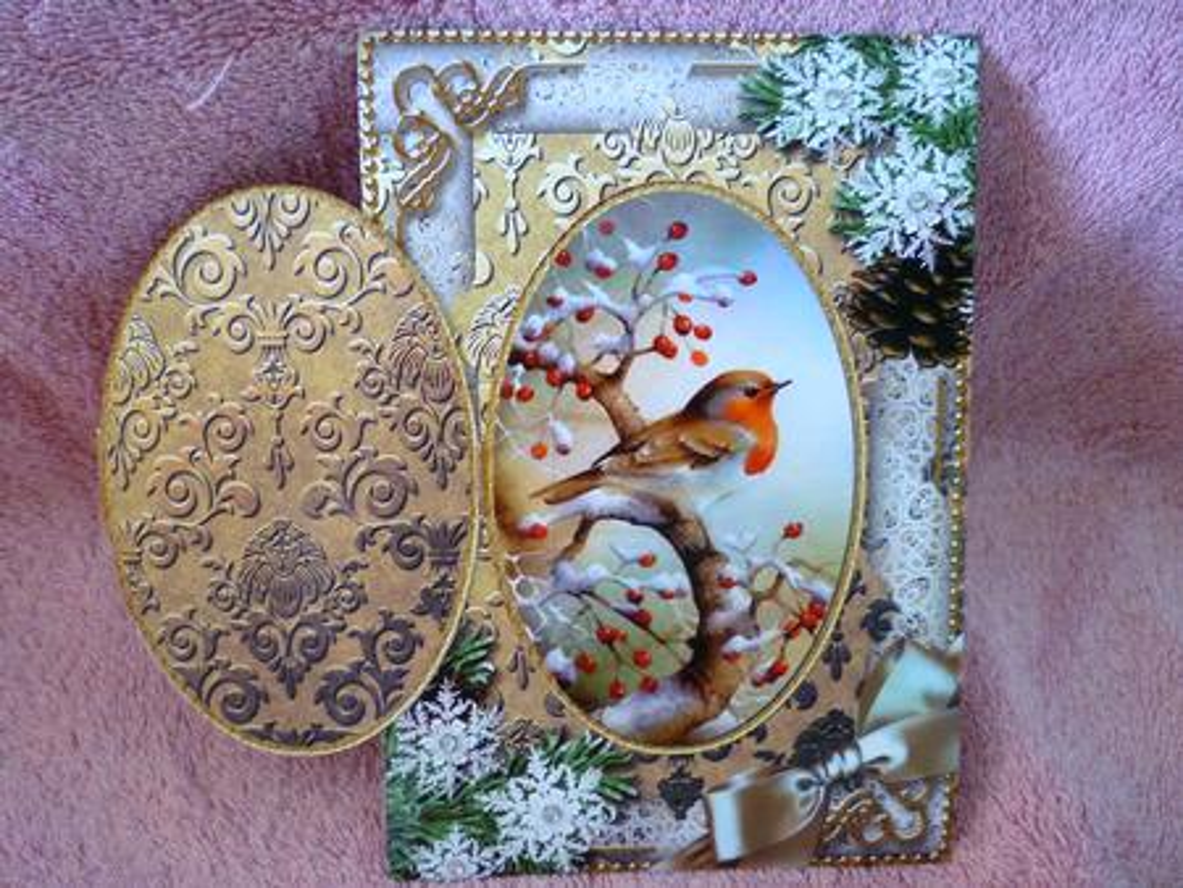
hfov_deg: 61.6
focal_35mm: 29
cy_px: 444
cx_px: 592
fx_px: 992
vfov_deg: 48.3
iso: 400
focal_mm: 5.2
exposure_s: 1/15
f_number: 3.3
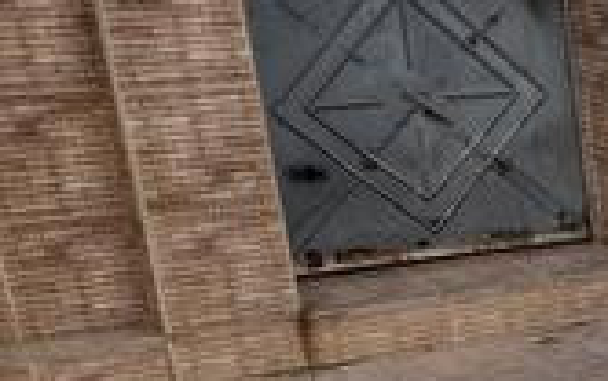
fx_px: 1724
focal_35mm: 104
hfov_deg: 16.0
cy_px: 544
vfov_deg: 12.1
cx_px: 1190
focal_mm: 4.6
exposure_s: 1/180
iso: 20
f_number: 2
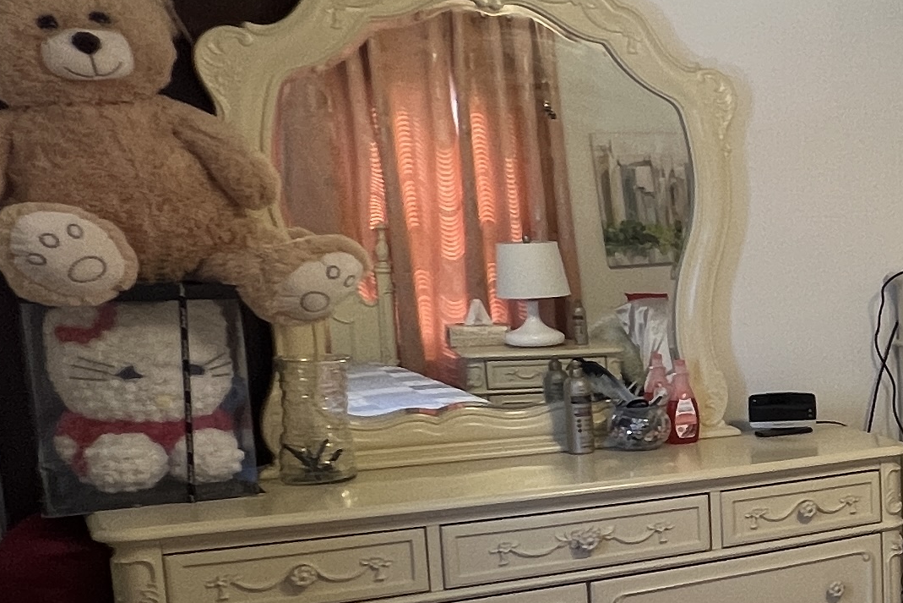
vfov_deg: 26.3
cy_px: 414
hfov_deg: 26.5
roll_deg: -1.7
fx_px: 1279
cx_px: 1393
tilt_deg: -10.2
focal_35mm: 51
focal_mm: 1.57
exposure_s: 1/60
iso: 125
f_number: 1.8
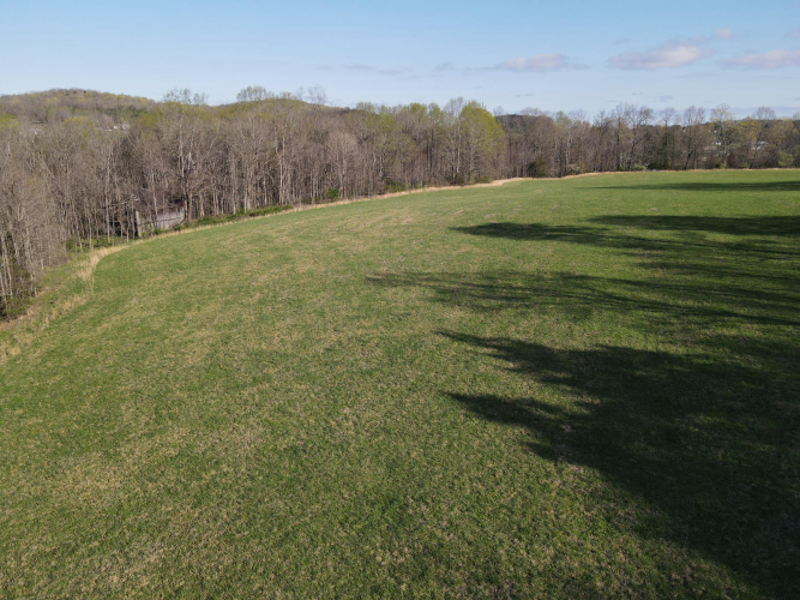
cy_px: 300
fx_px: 555
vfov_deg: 56.8
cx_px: 400
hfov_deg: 71.6
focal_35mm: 24
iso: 100
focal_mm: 4.5
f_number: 2.8
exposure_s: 1/500
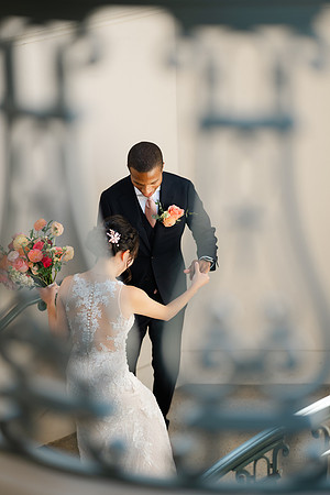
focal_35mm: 105
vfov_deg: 19.5
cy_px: 248
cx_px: 165
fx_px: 1444
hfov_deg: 13.0
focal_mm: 105
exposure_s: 1/400
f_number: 1.8
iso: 100
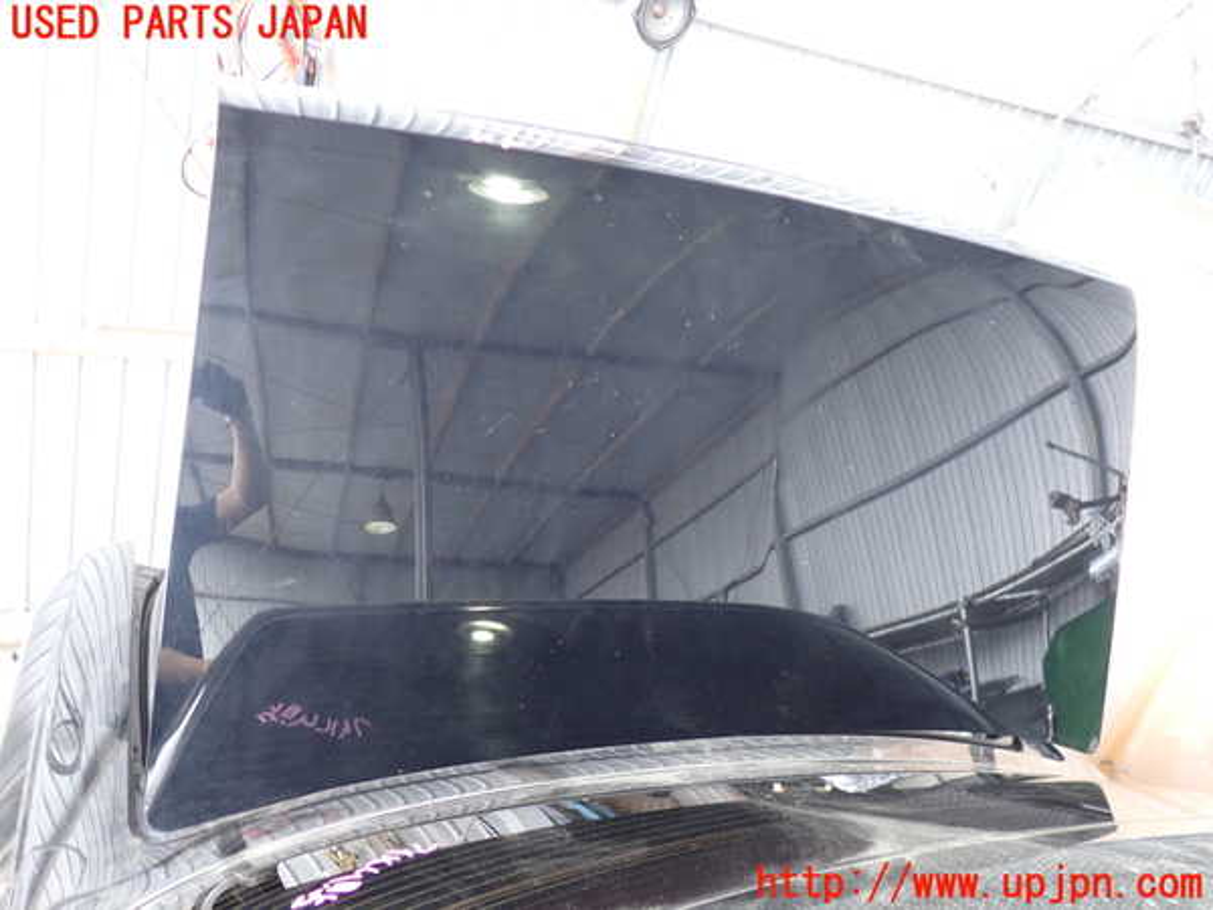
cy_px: 455
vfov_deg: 46.8
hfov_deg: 60.0
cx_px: 606
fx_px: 1051
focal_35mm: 30
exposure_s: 1/40
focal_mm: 5.4
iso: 200
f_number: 2.3
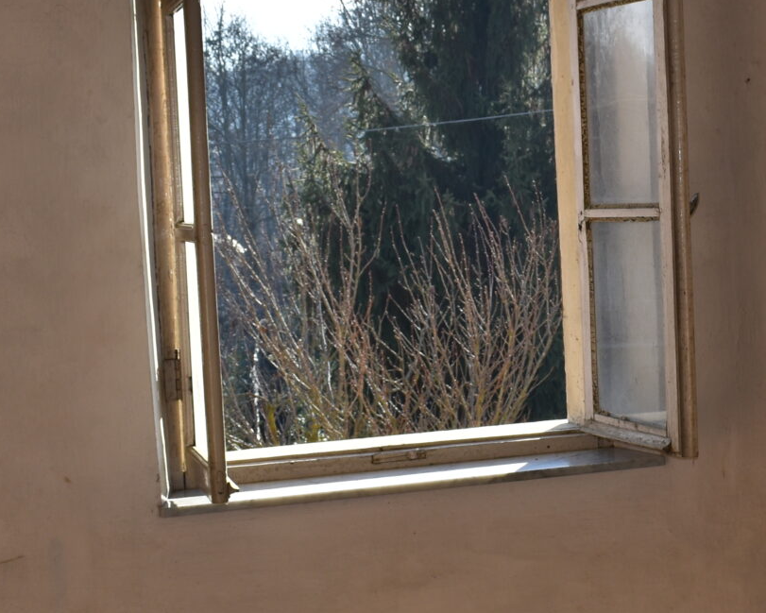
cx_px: 721
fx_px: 1814
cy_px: 304
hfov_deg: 23.1
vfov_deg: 19.2
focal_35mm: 80
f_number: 6.3
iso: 100
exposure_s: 1/160
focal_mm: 18
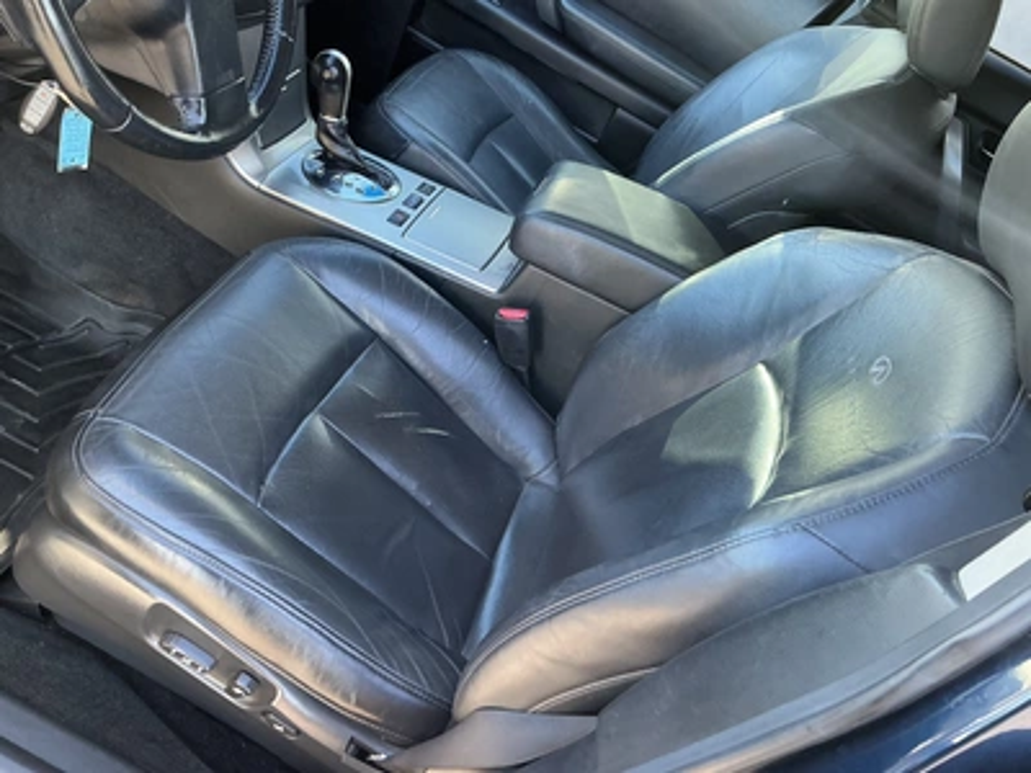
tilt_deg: -35.4
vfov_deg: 49.7
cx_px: 516
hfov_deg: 63.4
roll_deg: -31.9
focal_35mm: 28
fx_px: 834
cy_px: 386
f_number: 1.8
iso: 80
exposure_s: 1/60
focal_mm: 3
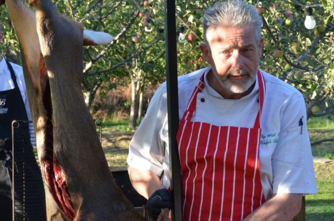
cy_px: 143
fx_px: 1352
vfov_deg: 9.3
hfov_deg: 14.1
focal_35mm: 146
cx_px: 149
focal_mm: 48
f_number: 9
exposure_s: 1/250
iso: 800
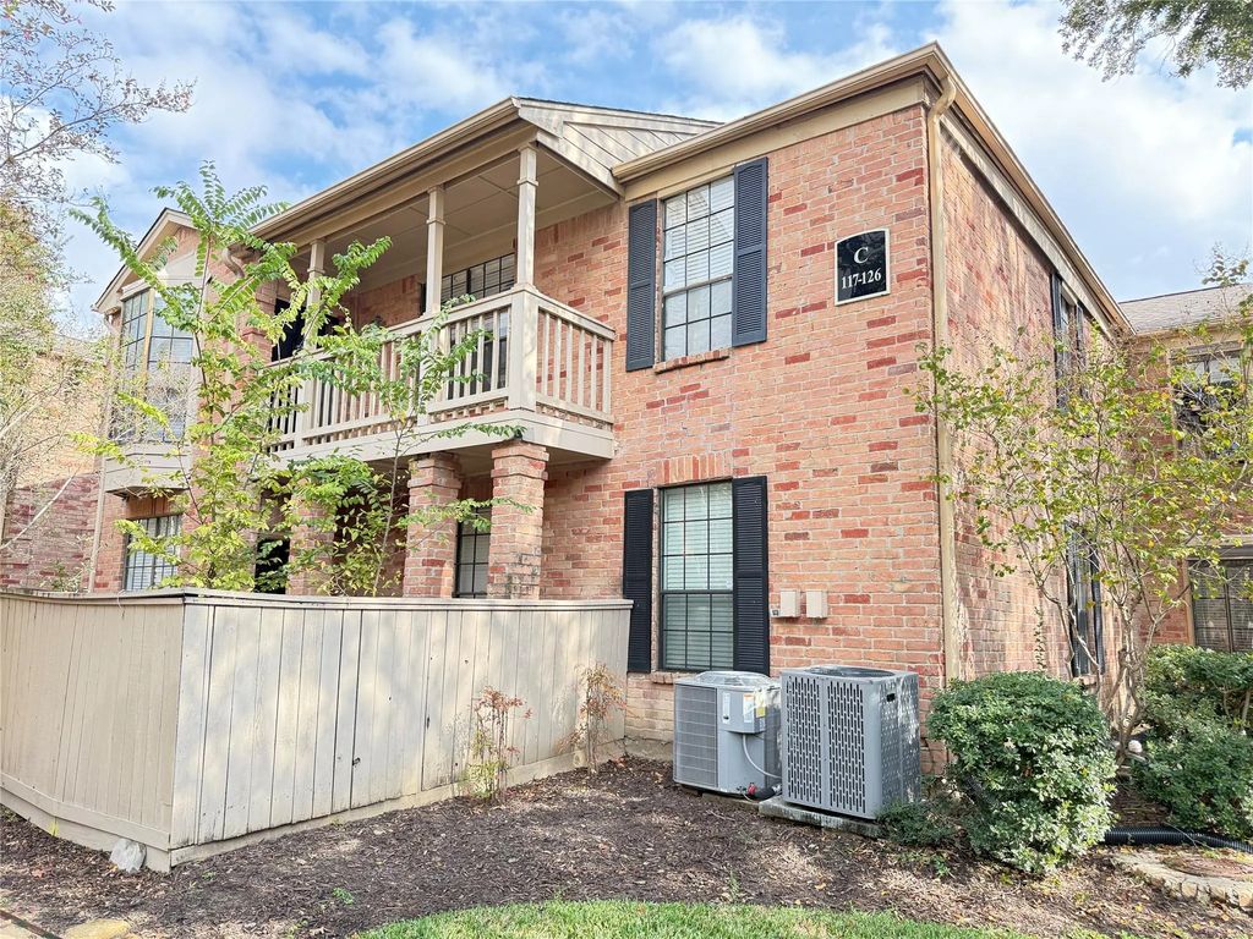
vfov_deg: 56.8
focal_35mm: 24
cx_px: 626
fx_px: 869
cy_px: 470
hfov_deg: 71.6
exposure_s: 1/491
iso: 100
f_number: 1.78
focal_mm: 6.76
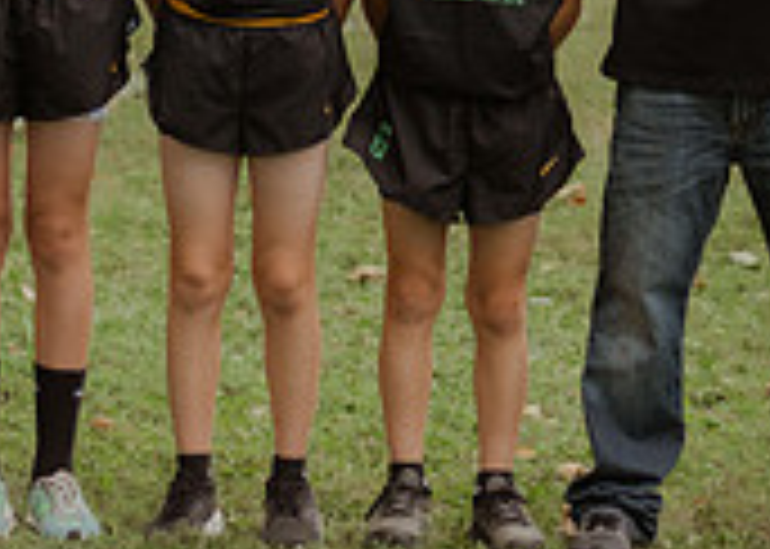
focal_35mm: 196
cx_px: -80
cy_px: -28
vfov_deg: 7.3
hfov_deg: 10.2
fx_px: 4285
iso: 250
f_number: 1.8
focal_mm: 50
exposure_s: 1/1600
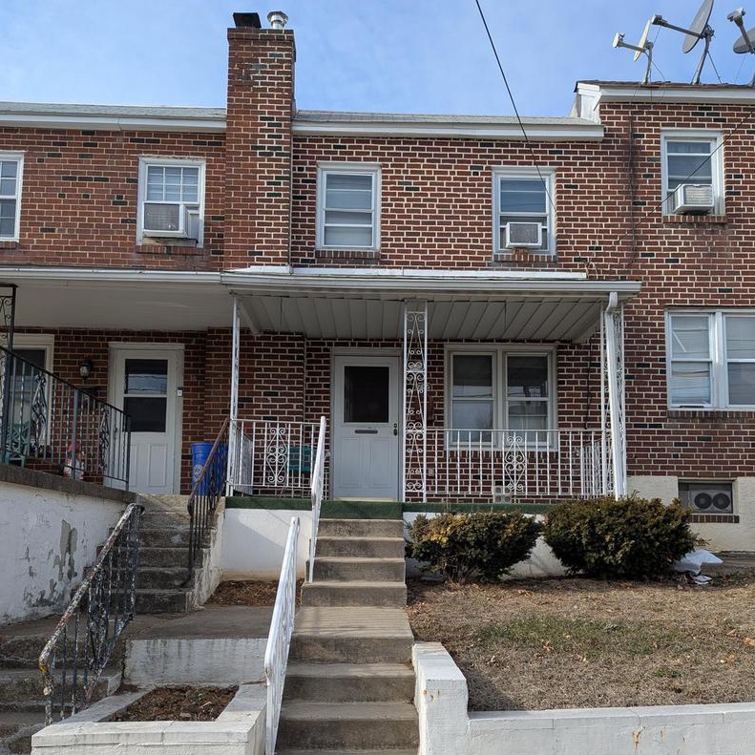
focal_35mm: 29
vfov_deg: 55.0
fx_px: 716
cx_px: 387
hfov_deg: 55.6
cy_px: 471
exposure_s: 1/967
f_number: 1.85
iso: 45
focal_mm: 6.81
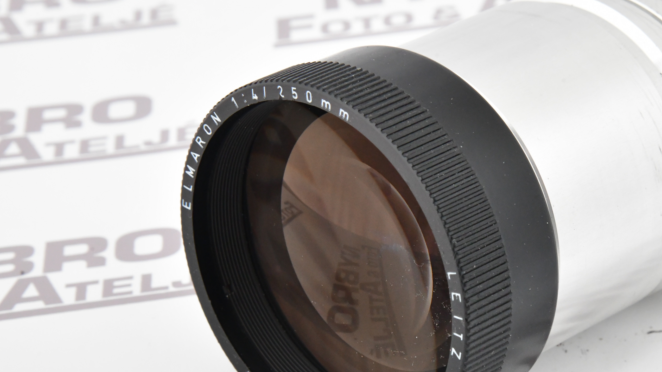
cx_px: 467
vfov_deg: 6.0
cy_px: 246
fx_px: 3581
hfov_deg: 10.5
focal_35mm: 204
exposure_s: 1/200
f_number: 16
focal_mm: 120
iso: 3200
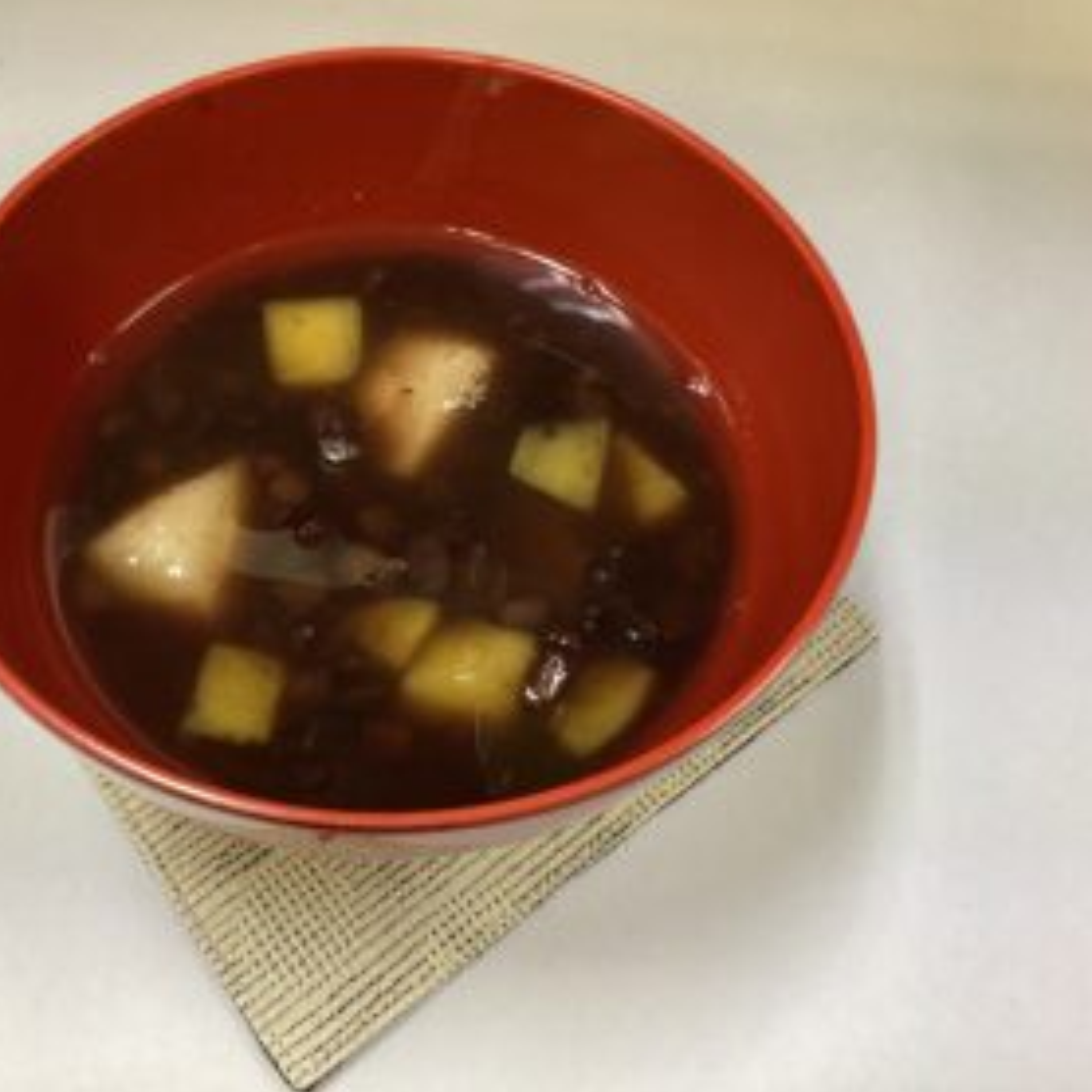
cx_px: 395
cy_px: 544
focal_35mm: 37
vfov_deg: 44.9
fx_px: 1321
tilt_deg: -59.4
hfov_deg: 44.5
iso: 160
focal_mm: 3.3
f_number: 2.4
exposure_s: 1/50
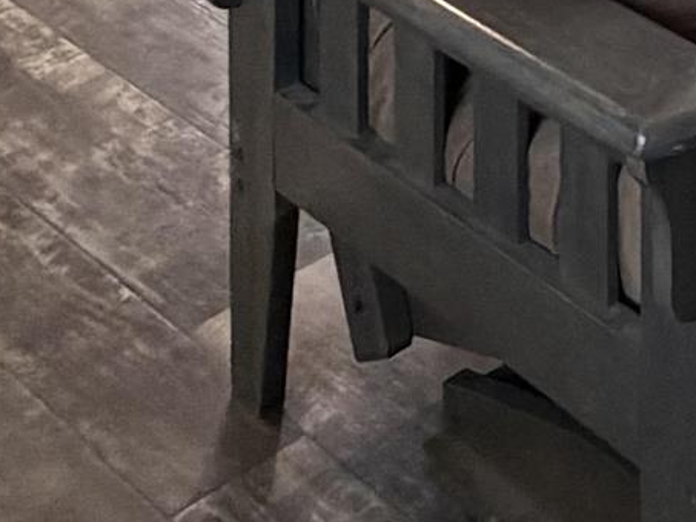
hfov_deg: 14.4
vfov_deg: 10.9
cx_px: 1629
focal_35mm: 95
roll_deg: -2.7
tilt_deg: -2.5
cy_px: -1001
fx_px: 1911
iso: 200
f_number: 2.2
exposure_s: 1/60
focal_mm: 2.22
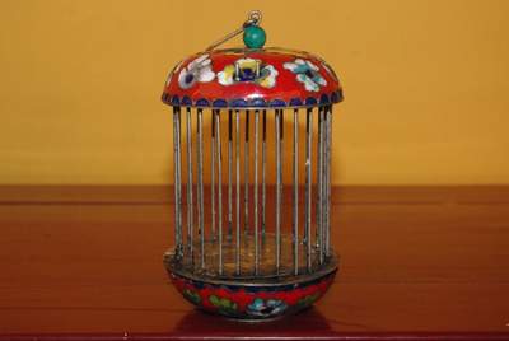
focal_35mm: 64
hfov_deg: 31.4
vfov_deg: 21.3
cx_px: 254
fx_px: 906
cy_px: 170
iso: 1600
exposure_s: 1/60
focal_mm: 42.5
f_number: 8
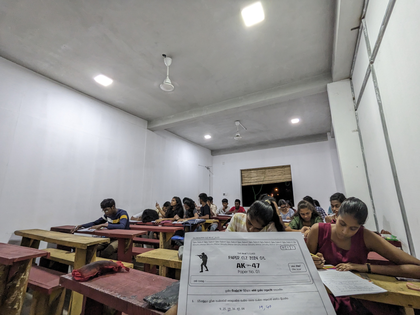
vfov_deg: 78.1
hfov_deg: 94.5
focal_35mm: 16
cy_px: 158
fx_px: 194
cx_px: 210
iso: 280
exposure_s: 1/40.1
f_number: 2.2
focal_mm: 2.22
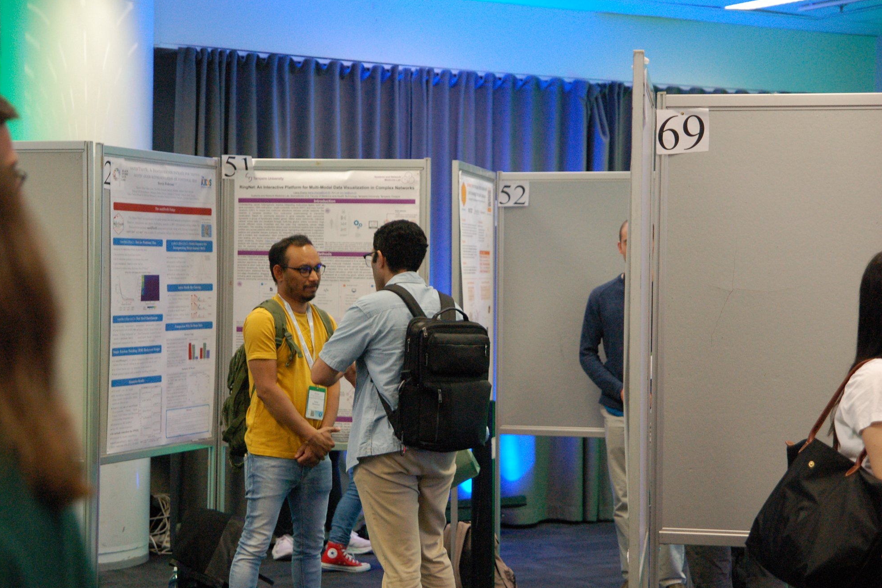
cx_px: 435
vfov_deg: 17.9
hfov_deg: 26.6
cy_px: 292
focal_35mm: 76
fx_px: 1862
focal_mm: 50
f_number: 3.5
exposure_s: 1/125
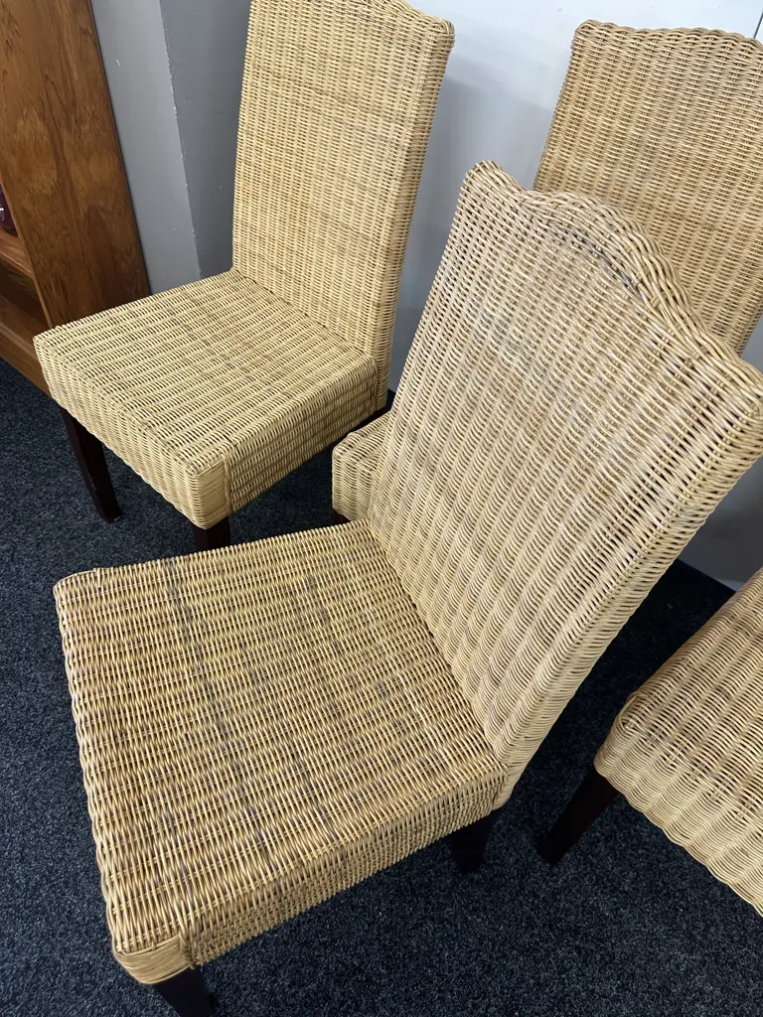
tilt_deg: -47.0
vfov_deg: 71.6
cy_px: 508
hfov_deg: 56.8
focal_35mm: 24
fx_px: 705
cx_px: 382
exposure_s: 1/50
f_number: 1.78
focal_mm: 6.86
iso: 125
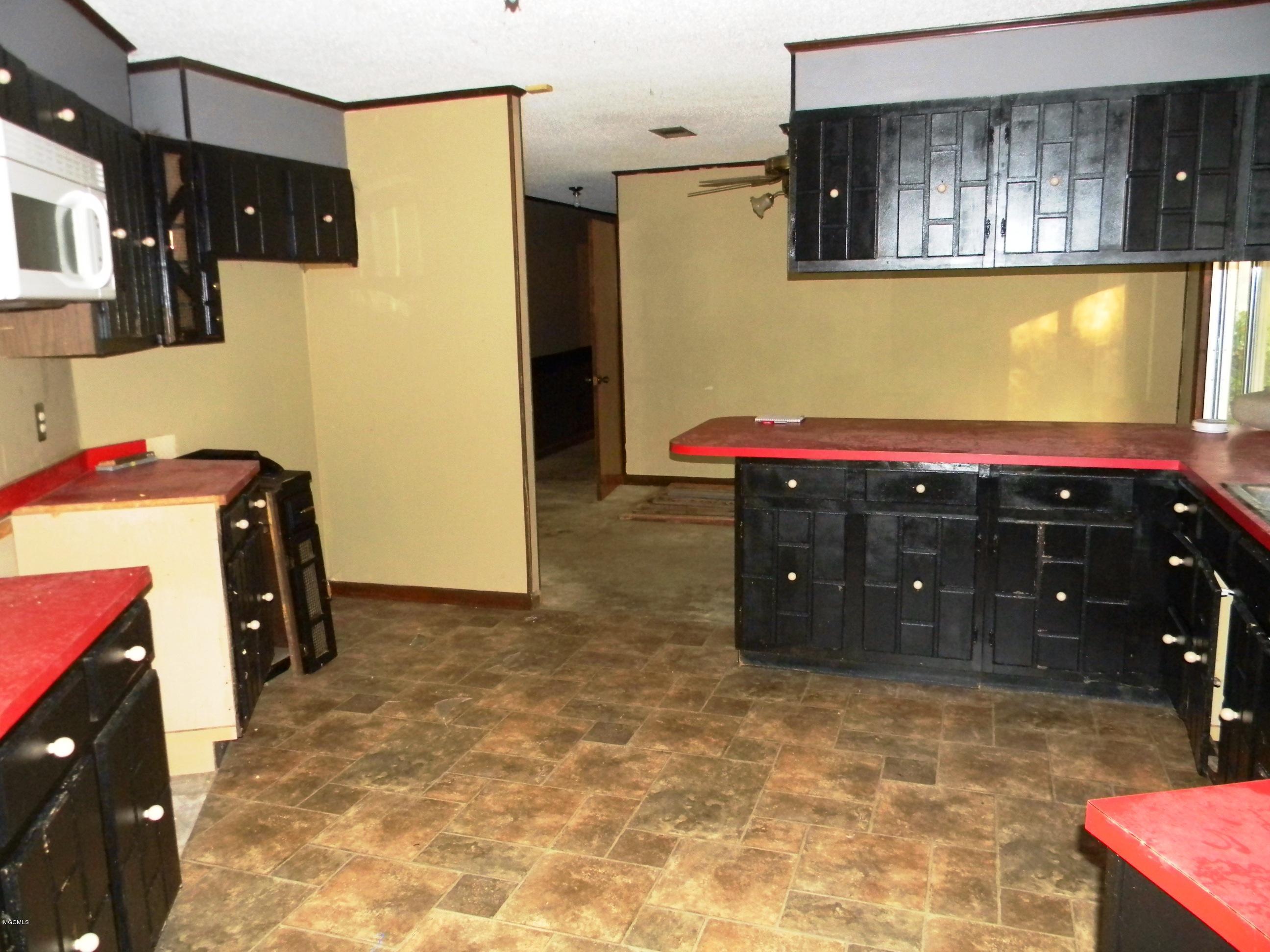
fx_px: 1027
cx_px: 635
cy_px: 476
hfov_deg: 63.4
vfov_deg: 49.7
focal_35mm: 28
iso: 605
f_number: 3.5
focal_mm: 5
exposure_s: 1/26
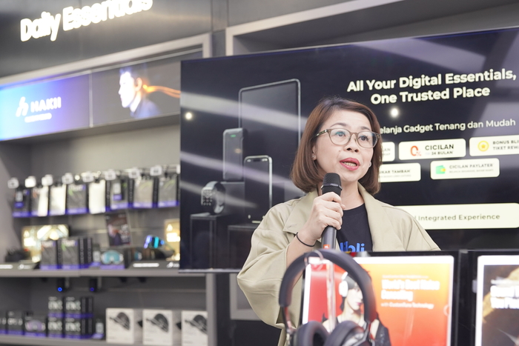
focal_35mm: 75
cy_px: 173
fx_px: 1081
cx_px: 260
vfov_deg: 18.2
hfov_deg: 27.0
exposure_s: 1/160
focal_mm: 50
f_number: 4
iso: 1000
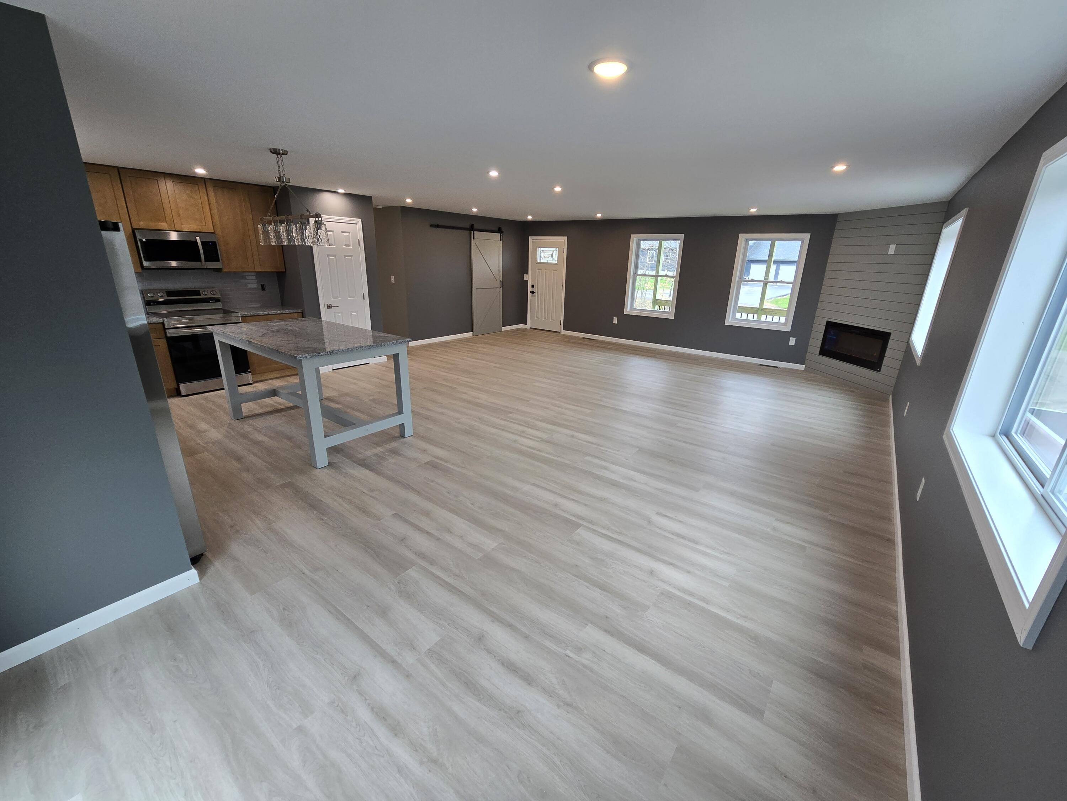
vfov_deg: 89.9
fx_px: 401
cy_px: 400
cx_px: 534
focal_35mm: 13
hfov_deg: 106.2
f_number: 2.2
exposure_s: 1/60
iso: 50
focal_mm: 2.2
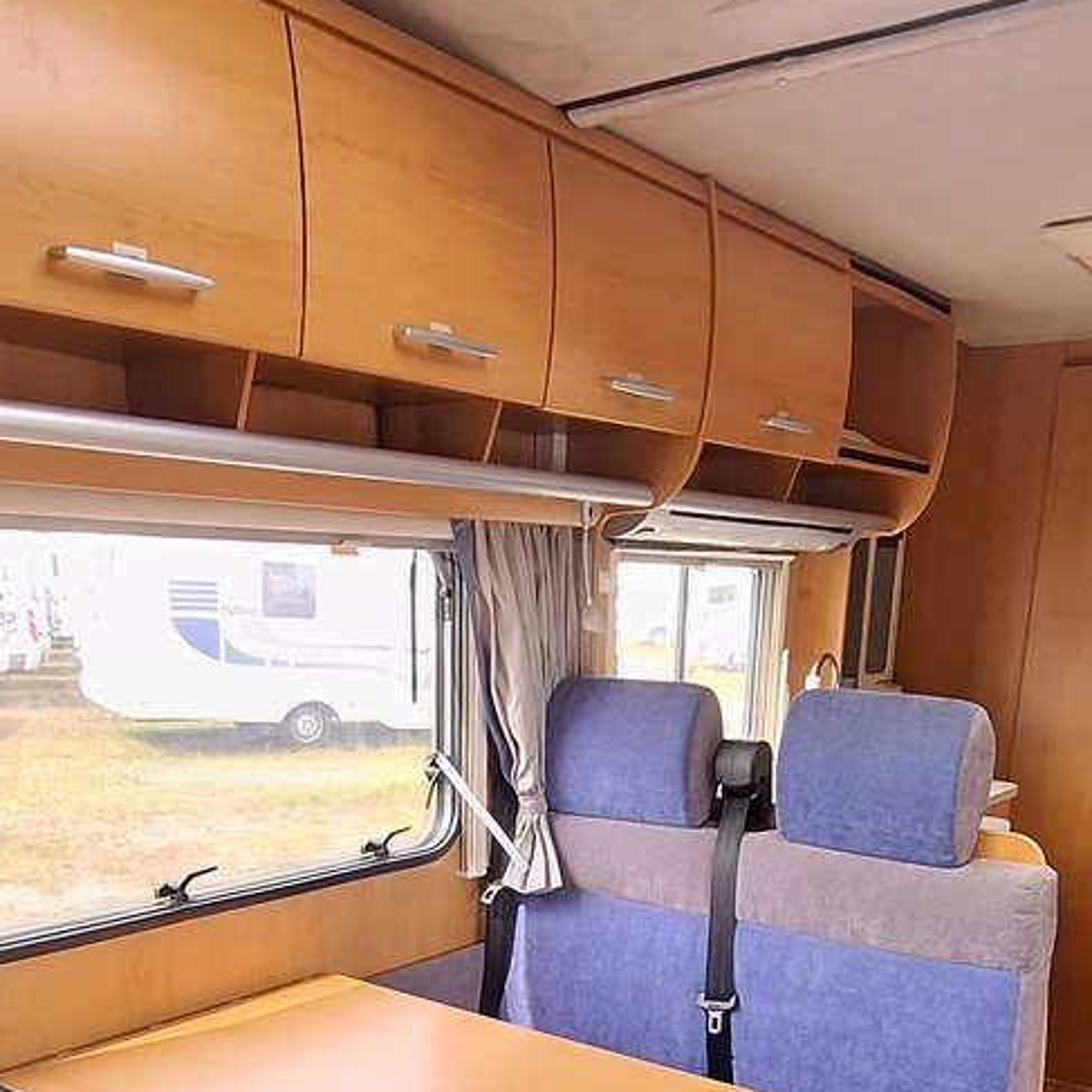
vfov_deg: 43.9
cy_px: 998
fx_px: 1213
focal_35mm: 34
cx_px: 520
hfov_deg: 48.4
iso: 40
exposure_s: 1/60
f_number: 2.2
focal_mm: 1.74
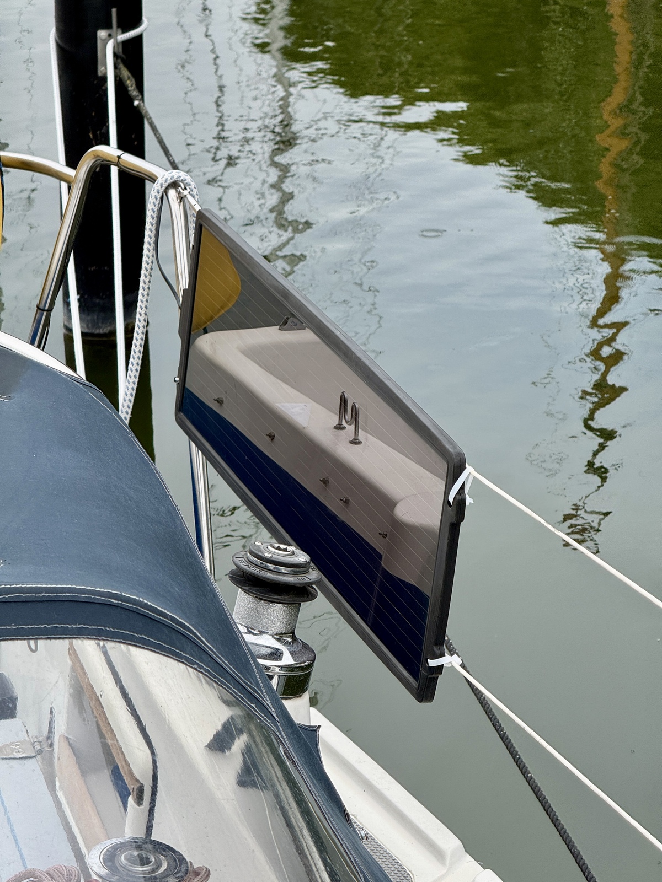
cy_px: 441
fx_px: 3060
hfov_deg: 12.3
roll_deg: +0.3
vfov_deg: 16.4
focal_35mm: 120
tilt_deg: -21.4
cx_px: 331
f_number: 2.8
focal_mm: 15.66
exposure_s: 1/721
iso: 50
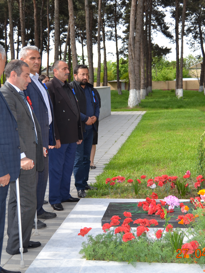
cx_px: 108
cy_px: 136
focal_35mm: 51
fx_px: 401
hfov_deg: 28.7
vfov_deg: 37.7
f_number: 4
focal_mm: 23
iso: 100
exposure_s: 1/160
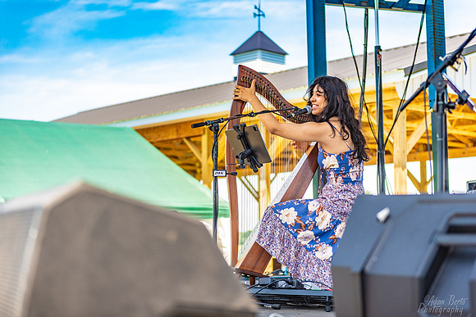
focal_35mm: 70
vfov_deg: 19.5
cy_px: 158
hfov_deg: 28.8
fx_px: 926
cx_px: 238
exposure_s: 1/500
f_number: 2.8
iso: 125
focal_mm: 70
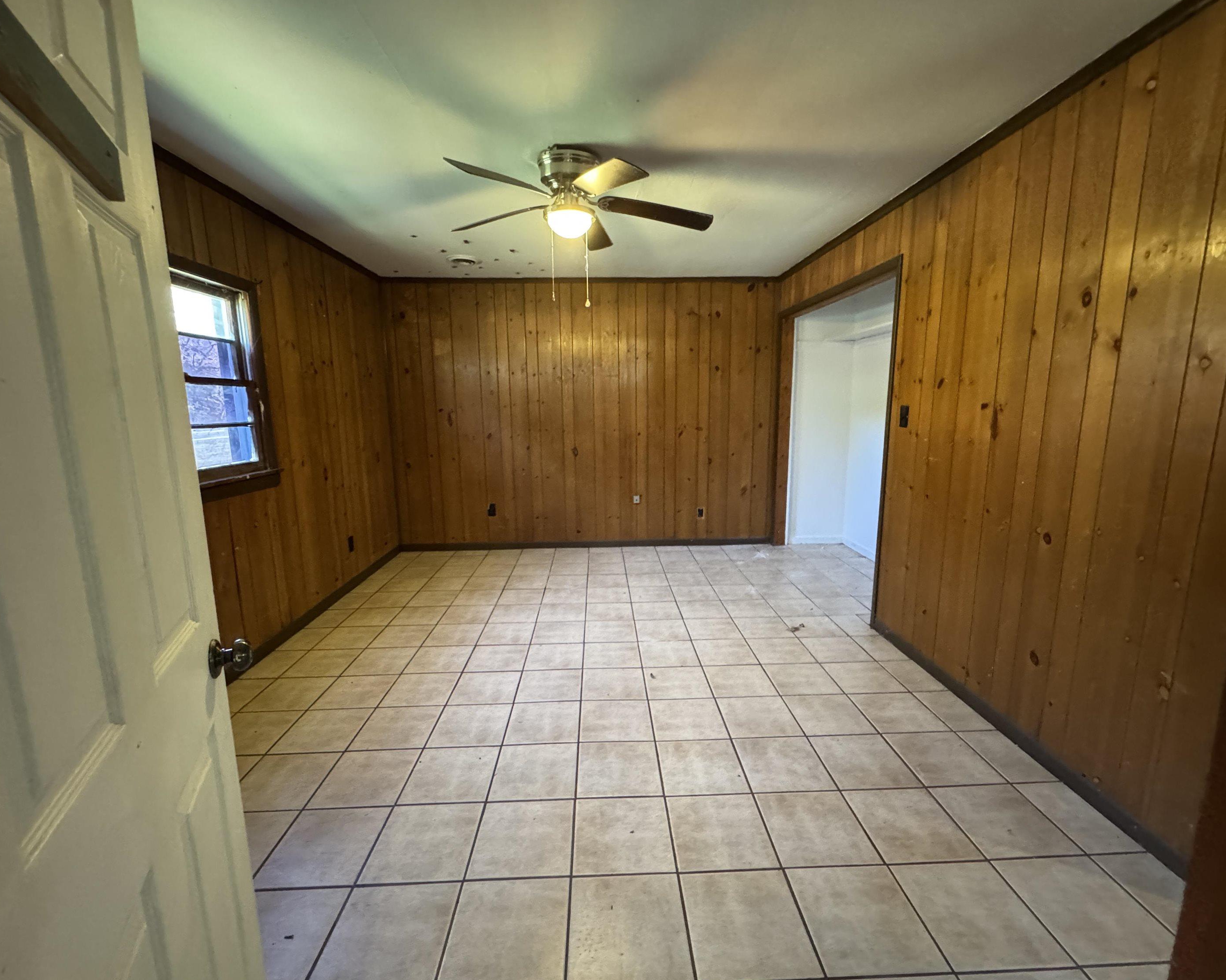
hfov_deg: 96.8
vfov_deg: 84.0
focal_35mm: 15
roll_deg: +0.2
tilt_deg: -10.4
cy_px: 494
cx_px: 618
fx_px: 544
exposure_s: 1/40
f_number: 2.2
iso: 1000
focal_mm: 2.22
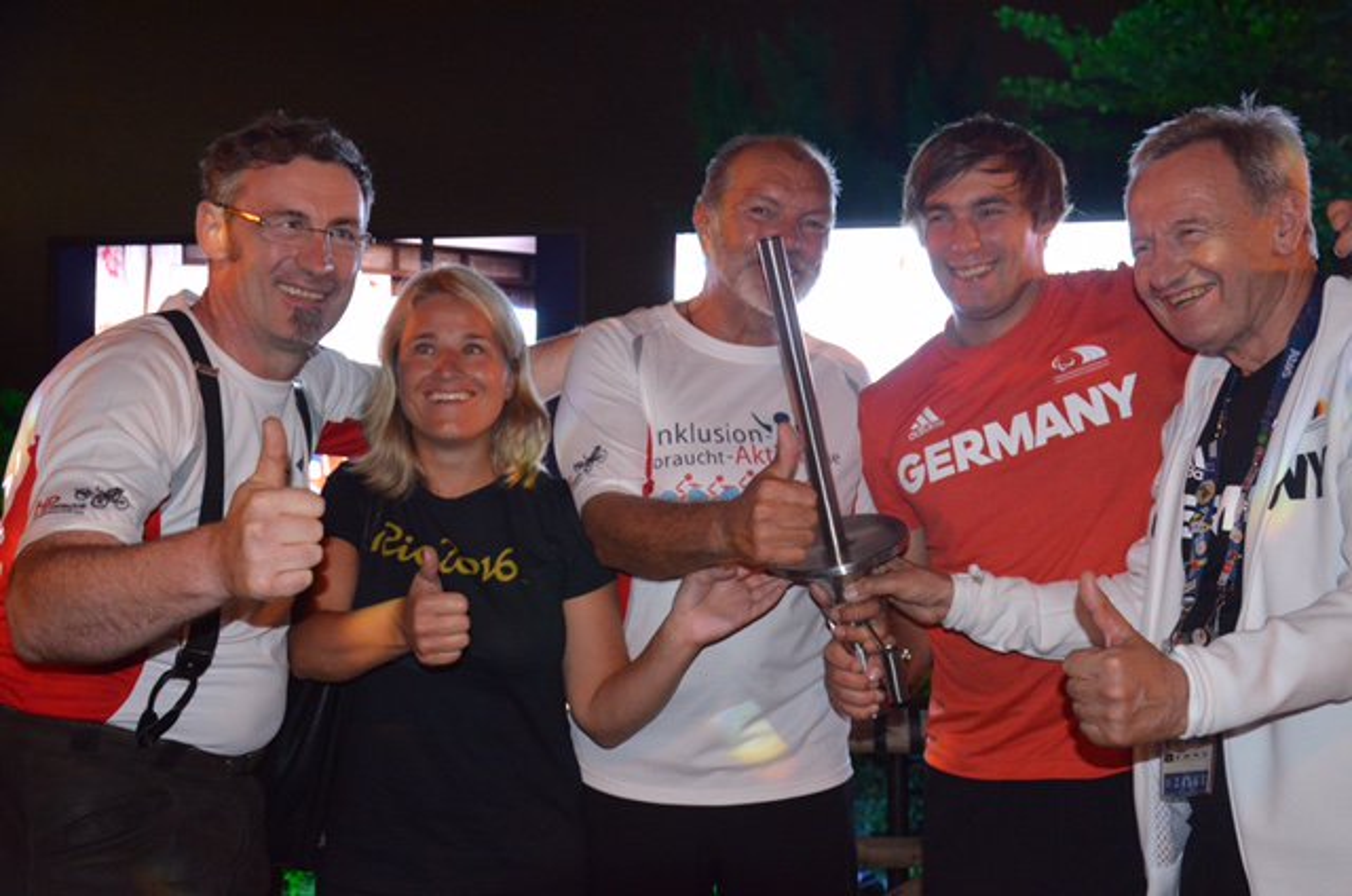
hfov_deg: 49.6
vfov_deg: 34.1
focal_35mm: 39
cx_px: 676
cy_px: 448
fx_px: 1462
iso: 3200
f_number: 4
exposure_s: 1/60
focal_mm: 26
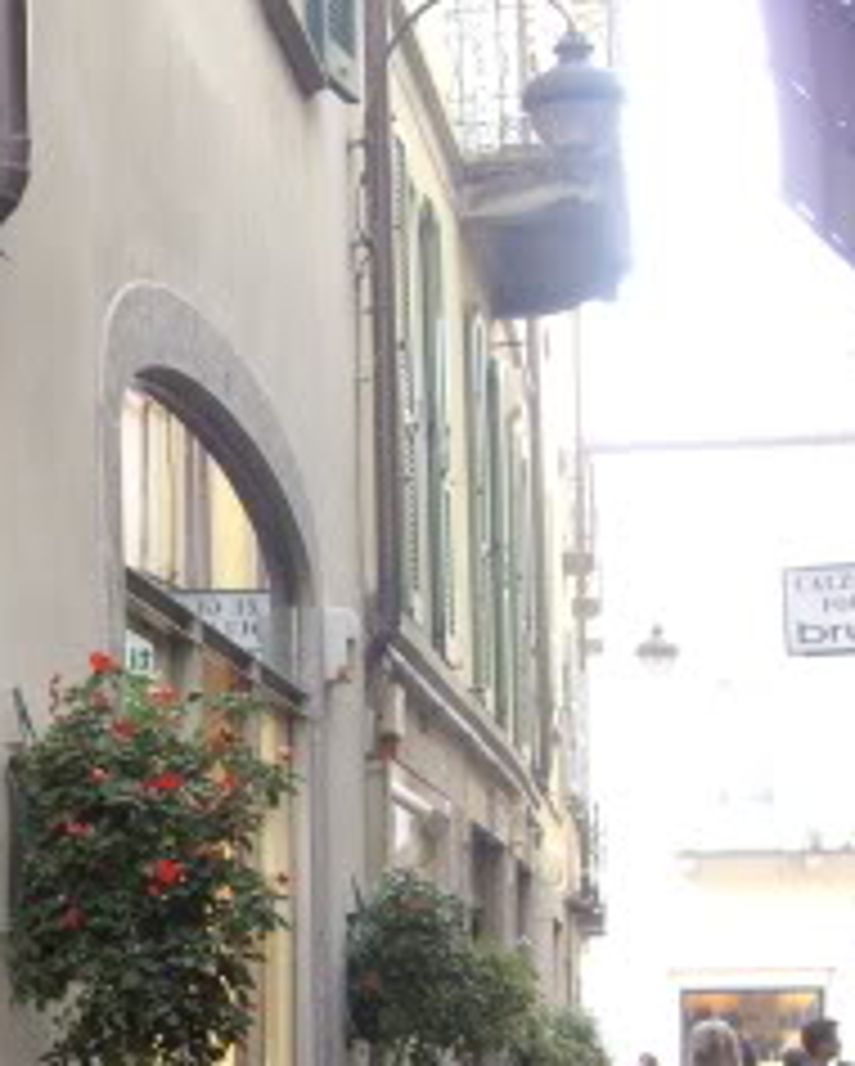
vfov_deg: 18.9
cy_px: 931
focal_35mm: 100
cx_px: -198
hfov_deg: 14.8
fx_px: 3159
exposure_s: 1/80
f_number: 2.8
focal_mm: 7.9
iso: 200
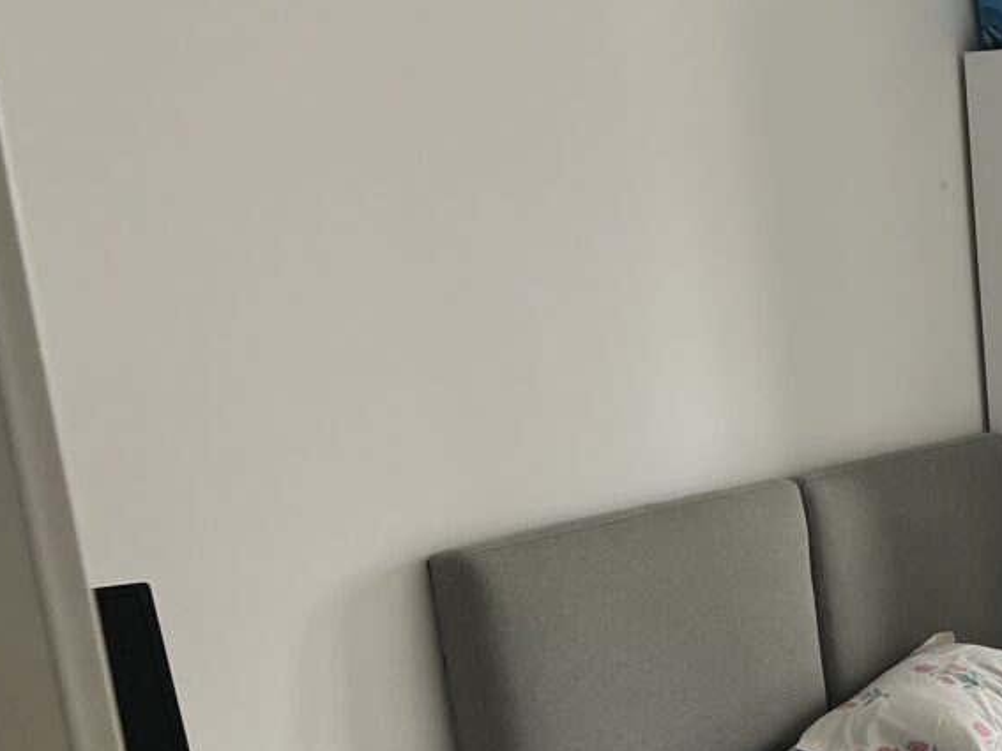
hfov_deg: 25.8
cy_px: 751
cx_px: 1249
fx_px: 1910
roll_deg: +2.8
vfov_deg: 21.5
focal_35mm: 66
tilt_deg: -15.7
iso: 100
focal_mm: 5.7
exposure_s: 1/121
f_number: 1.5
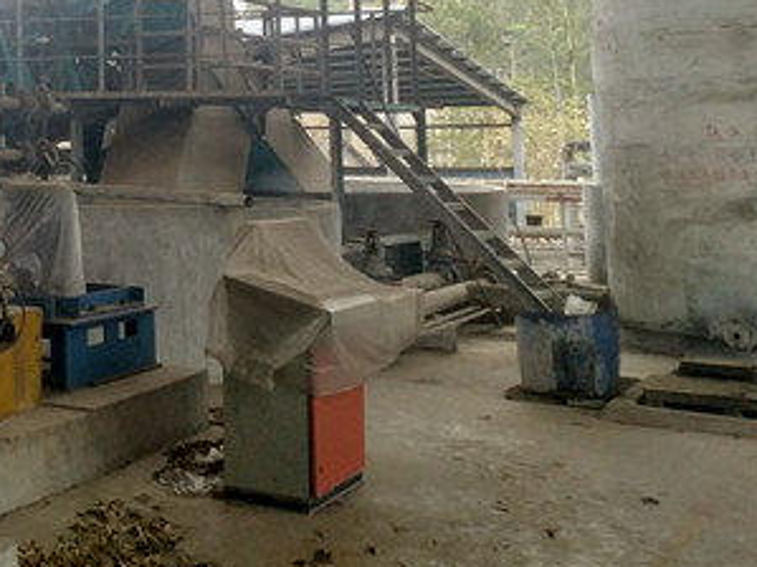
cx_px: -35
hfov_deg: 27.4
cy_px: -85
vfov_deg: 21.0
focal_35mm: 66
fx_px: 1443
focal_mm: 4.73
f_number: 2.2
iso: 138
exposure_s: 1/50
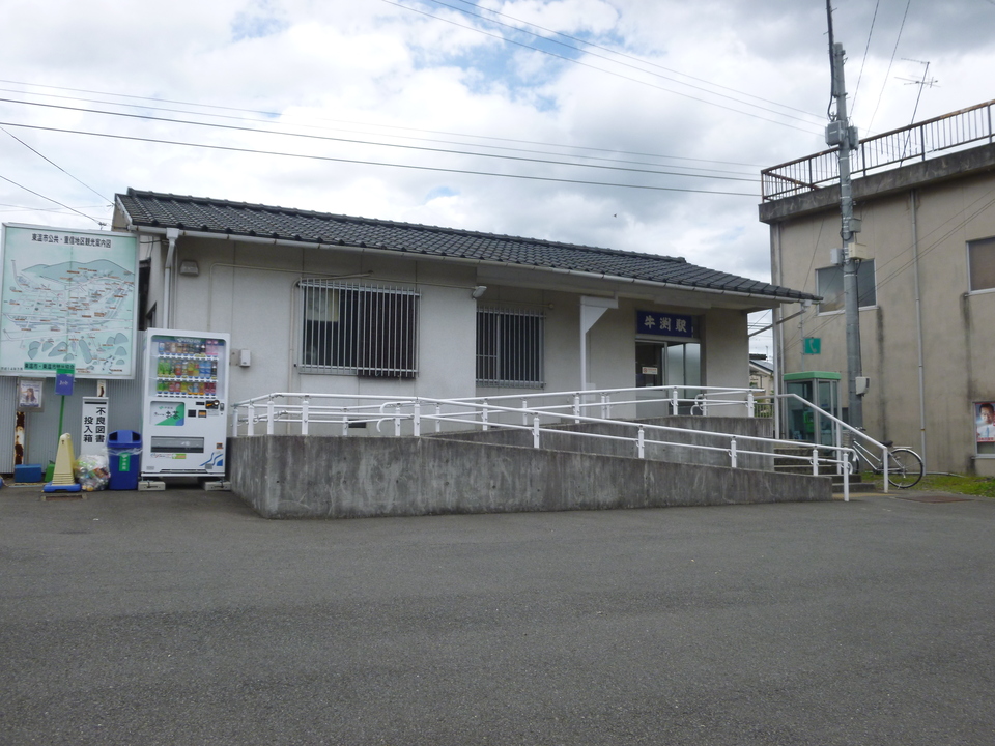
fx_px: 891
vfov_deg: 45.4
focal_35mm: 31
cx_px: 498
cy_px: 373
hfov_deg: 58.4
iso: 100
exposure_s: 1/800
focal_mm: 5.6
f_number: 3.4
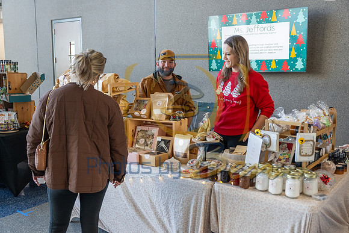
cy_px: 116
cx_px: 174
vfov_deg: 36.0
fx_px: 359
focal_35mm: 37
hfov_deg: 51.9
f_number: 4
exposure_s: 1/125
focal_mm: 37
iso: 1250
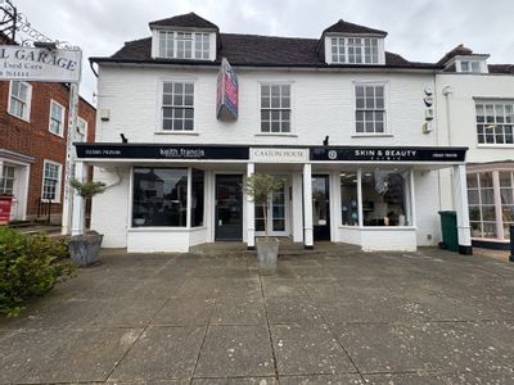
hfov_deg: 102.1
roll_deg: +1.2
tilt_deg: +4.3
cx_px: 257
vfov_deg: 85.7
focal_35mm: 14
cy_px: 192
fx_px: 208
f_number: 2.2
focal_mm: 2.22
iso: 40
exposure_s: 1/548
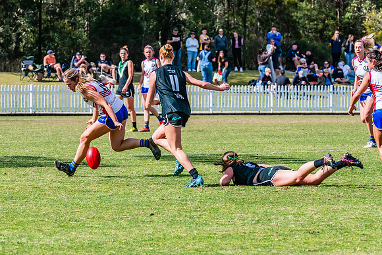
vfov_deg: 4.5
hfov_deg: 6.8
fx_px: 3215
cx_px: 120
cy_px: 135
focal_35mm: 303
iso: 800
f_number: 11
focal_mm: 220
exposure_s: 1/1250
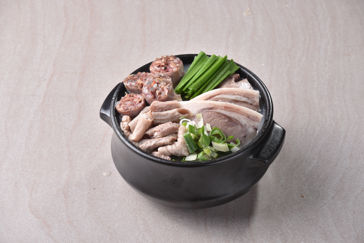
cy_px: 122
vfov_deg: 7.9
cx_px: 182
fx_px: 1770
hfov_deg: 11.7
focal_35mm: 175
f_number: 11
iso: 100
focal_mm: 175
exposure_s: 1/125
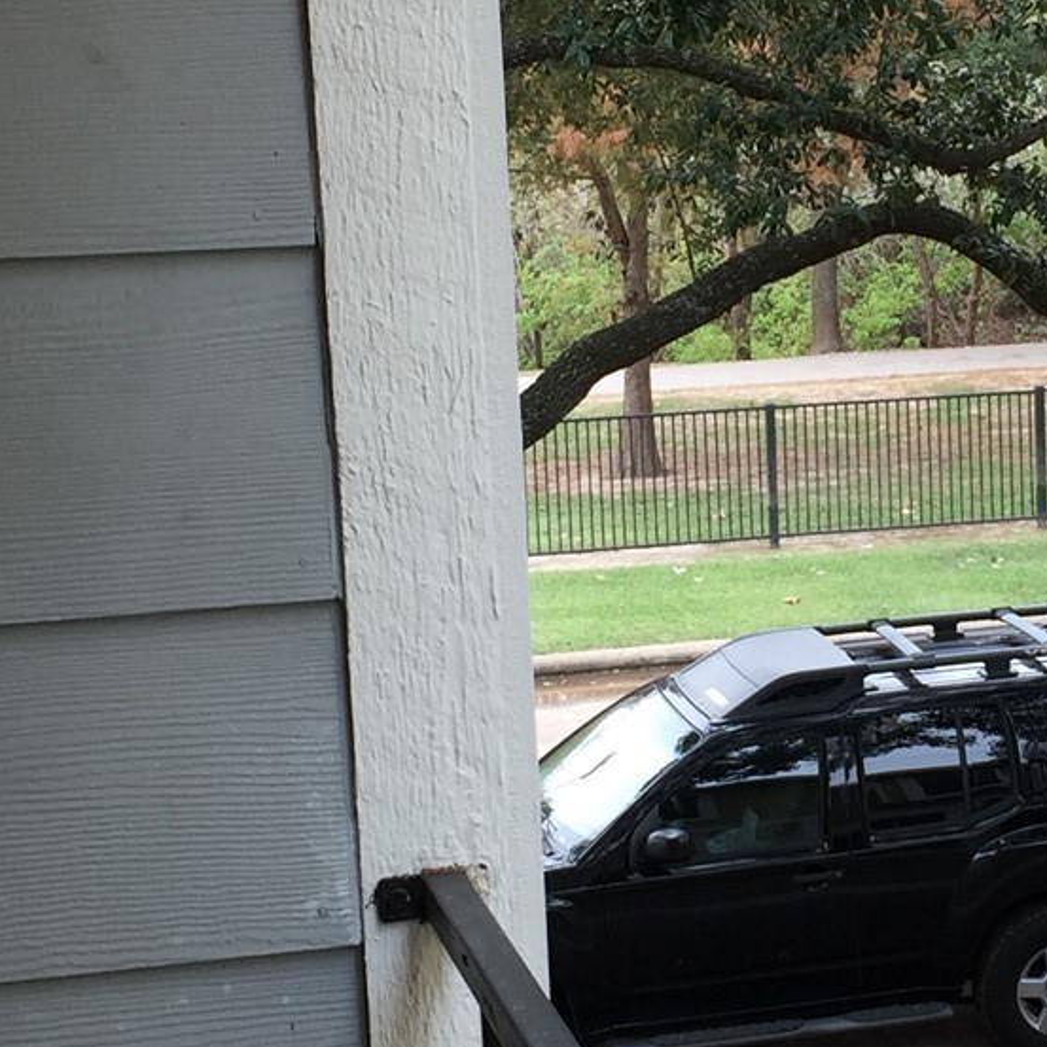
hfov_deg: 18.1
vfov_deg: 18.3
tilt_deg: -7.4
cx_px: 846
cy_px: 439
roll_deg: +2.1
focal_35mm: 95
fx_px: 3251
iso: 32
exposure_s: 1/144
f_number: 2.2
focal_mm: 4.15
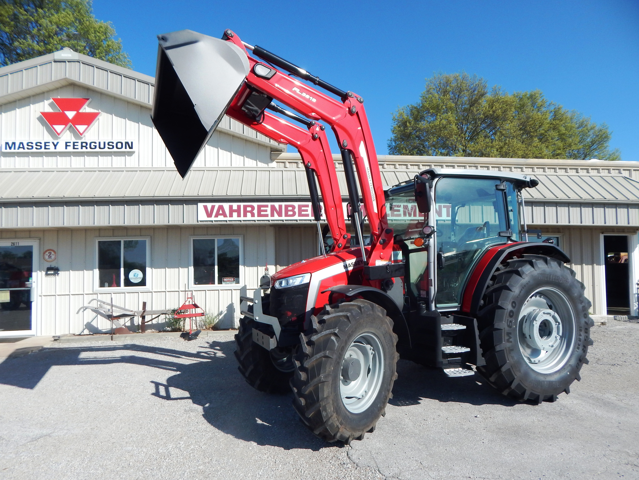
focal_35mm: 22
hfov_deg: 76.4
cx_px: 320
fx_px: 406
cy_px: 240
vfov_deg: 61.1
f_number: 6
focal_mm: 4
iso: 125
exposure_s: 1/500
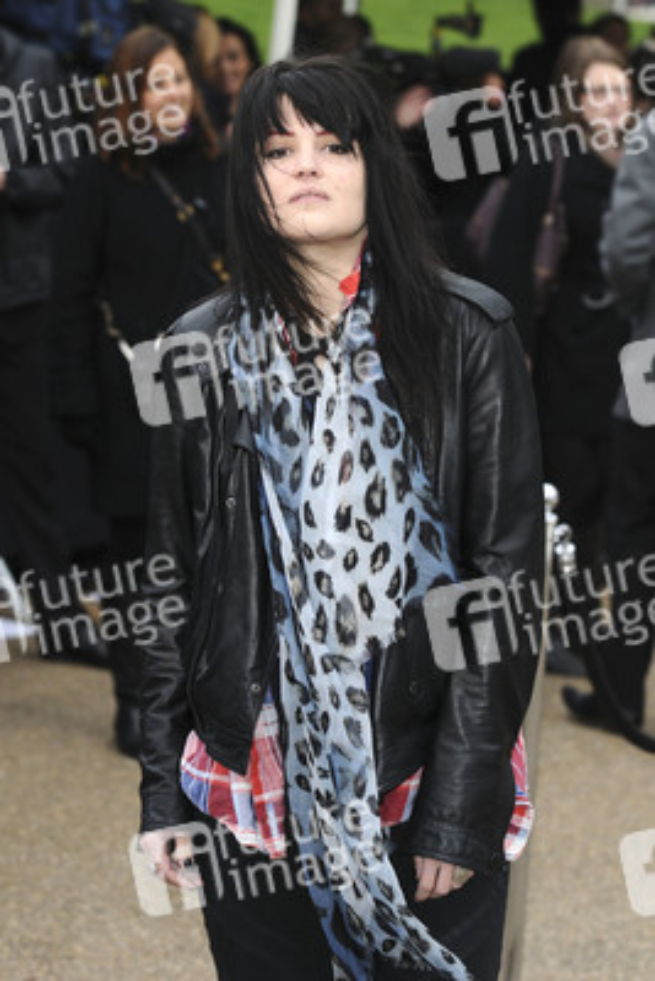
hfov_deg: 11.4
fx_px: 3272
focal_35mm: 120
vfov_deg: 17.1
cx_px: 328
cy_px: 490
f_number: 4.5
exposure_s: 1/160
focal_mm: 80
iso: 320
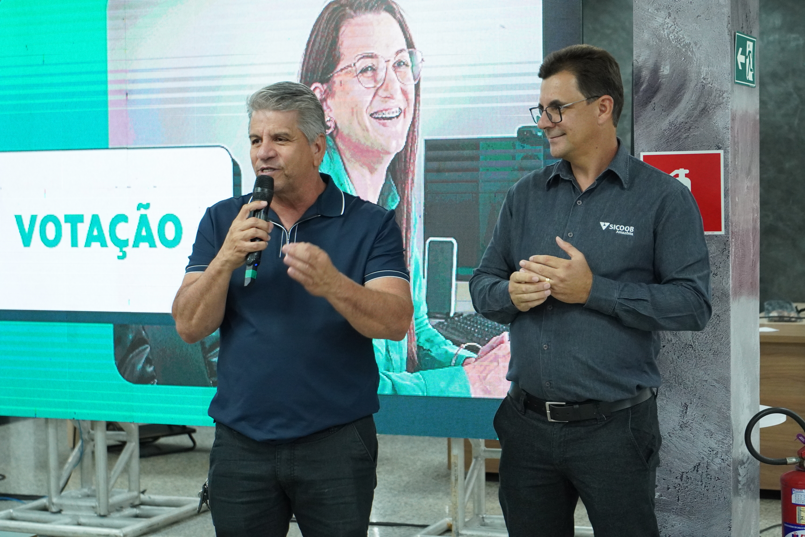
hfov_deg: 27.0
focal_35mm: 75
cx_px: 402
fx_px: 1677
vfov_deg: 18.2
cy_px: 268
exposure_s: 1/160
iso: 2500
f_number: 4
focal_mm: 50
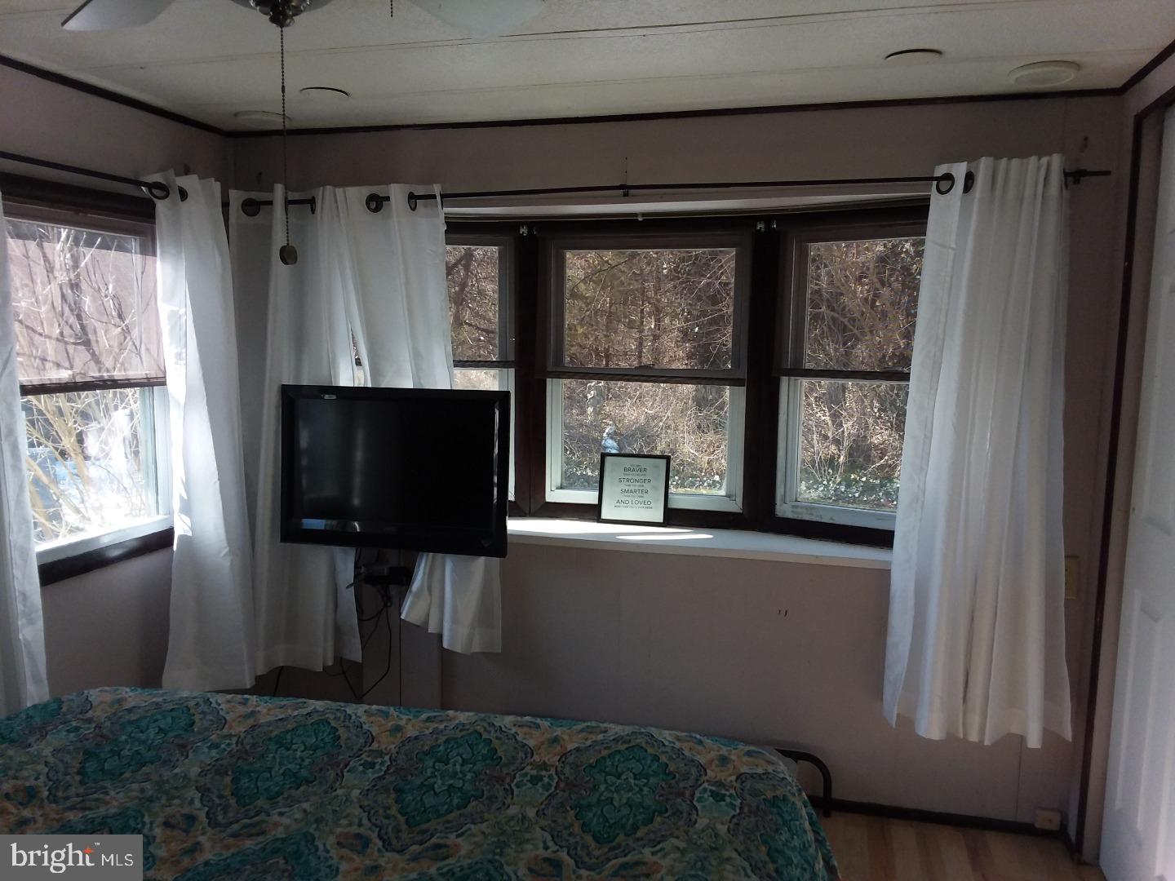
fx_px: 916
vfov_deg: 51.4
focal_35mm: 27
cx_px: 588
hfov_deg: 65.3
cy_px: 440
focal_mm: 2.91
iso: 64
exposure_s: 1/120
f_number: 1.9
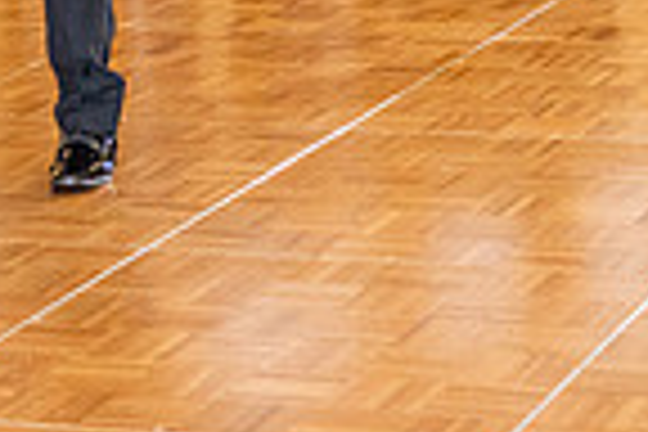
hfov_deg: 11.4
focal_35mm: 181
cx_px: 378
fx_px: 3258
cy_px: -412
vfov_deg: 7.3
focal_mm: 45
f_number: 2.8
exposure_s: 1/250
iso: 1600
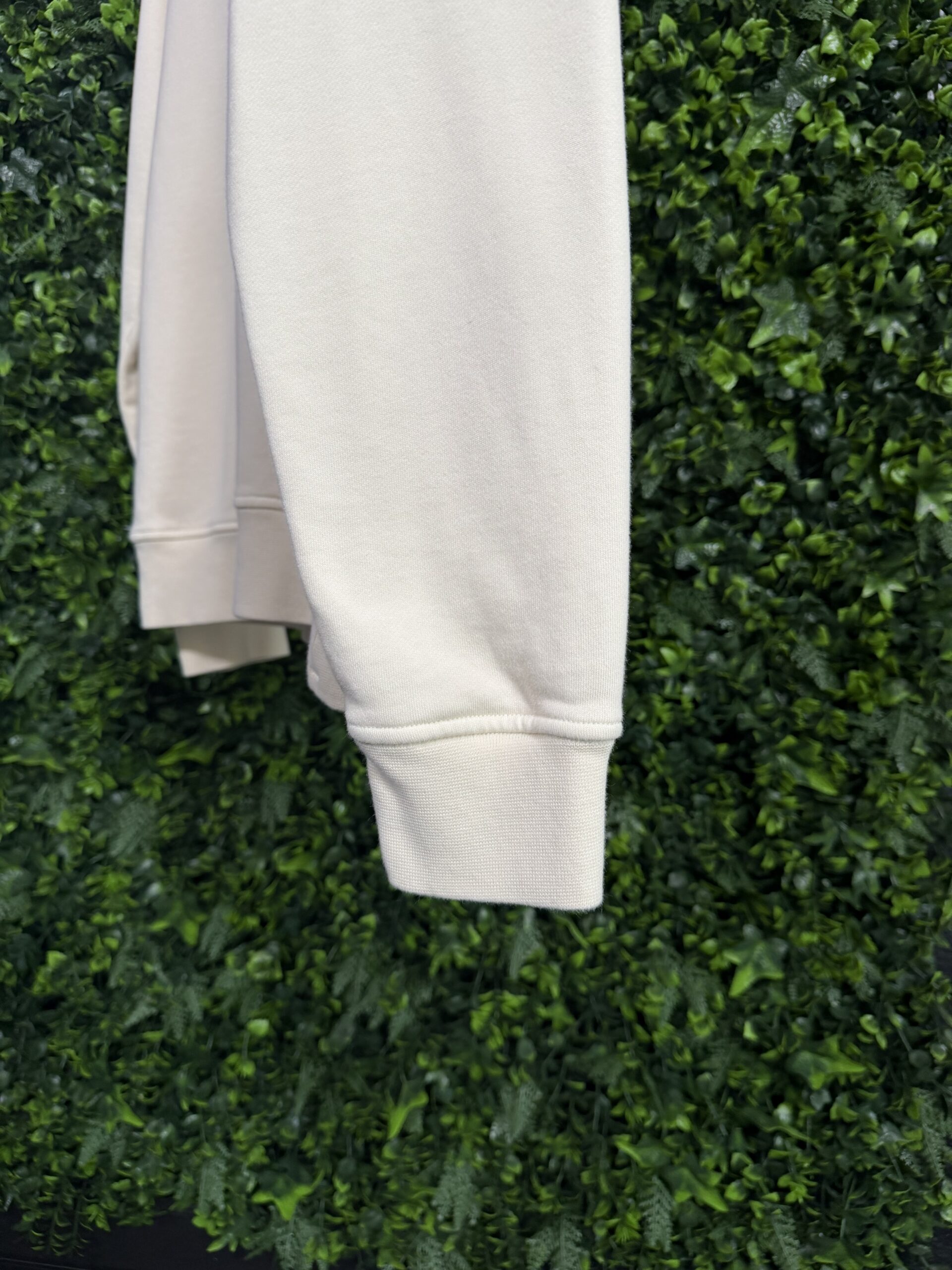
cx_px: 476
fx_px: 880
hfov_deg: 56.8
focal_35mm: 24
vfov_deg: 71.6
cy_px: 635
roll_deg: -1.2
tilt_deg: -5.4
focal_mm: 6.76
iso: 200
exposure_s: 1/63
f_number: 1.78
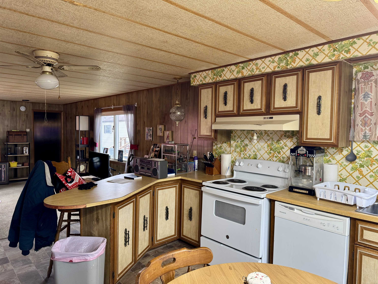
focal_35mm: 24
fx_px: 262
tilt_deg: -3.8
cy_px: 142
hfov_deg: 71.6
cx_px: 189
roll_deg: -0.2
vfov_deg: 56.8
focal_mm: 6.76
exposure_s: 1/60
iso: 200
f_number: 1.78
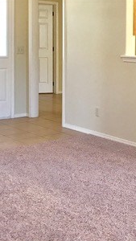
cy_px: 66
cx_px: 167
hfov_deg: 17.6
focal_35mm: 65
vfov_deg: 31.9
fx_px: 416
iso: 40
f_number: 1.8
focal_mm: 3.99
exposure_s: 1/24
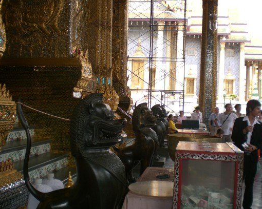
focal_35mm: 40
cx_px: 132
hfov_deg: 45.8
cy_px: 105
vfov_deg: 37.3
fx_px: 310
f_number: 3.1
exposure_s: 1/160
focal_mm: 6.3
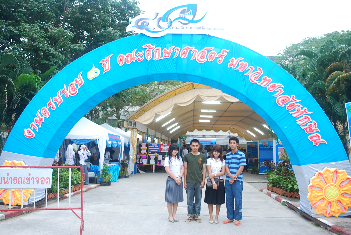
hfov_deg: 67.3
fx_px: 264
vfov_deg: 48.0
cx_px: 176
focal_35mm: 27
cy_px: 118
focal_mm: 18
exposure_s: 1/25
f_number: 4
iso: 200
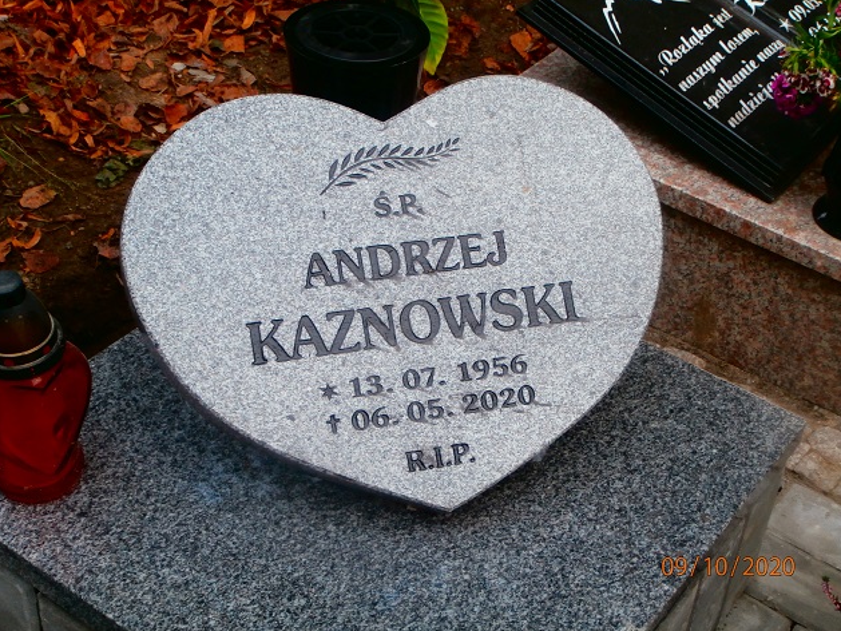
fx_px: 1409
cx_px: 416
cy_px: 313
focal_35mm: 58
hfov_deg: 33.2
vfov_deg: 25.2
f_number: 4.5
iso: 100
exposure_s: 1/100
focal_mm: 10.11
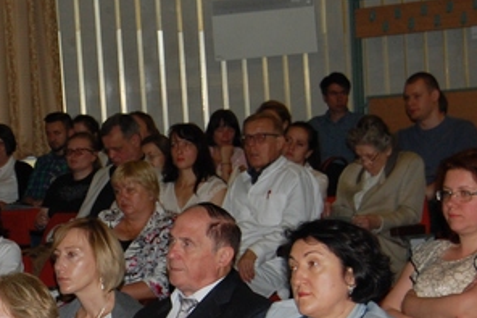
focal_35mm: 145
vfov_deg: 9.4
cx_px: -37
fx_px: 1920
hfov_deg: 13.9
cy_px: 266
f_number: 4.8
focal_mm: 38
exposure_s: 1/60
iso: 560
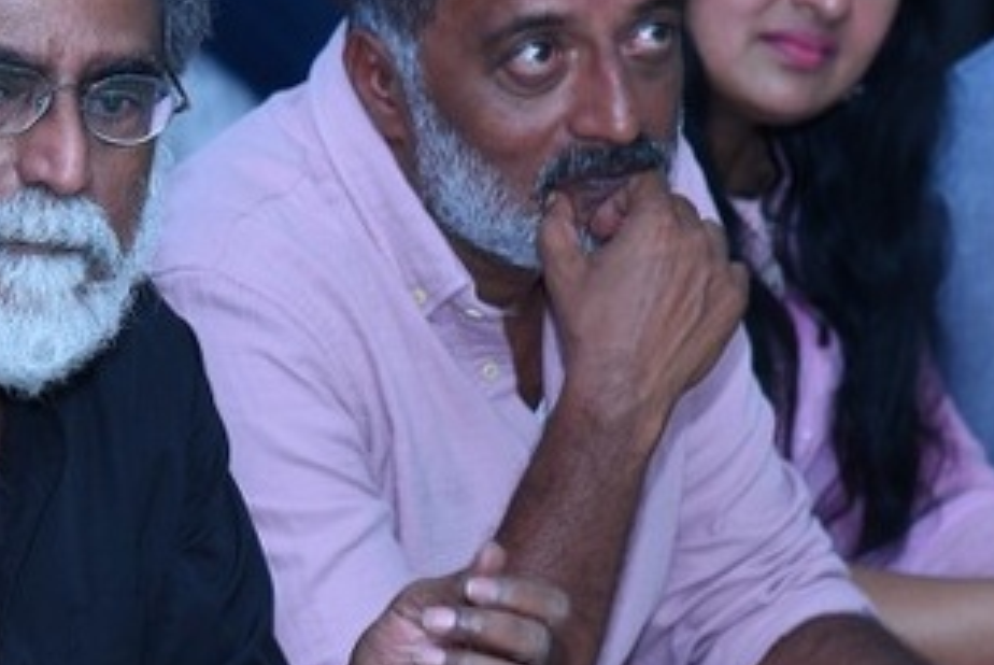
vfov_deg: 5.2
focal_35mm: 265
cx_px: 126
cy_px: 508
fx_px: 7324
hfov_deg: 7.7
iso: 640
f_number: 5.6
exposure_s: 1/160
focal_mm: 120
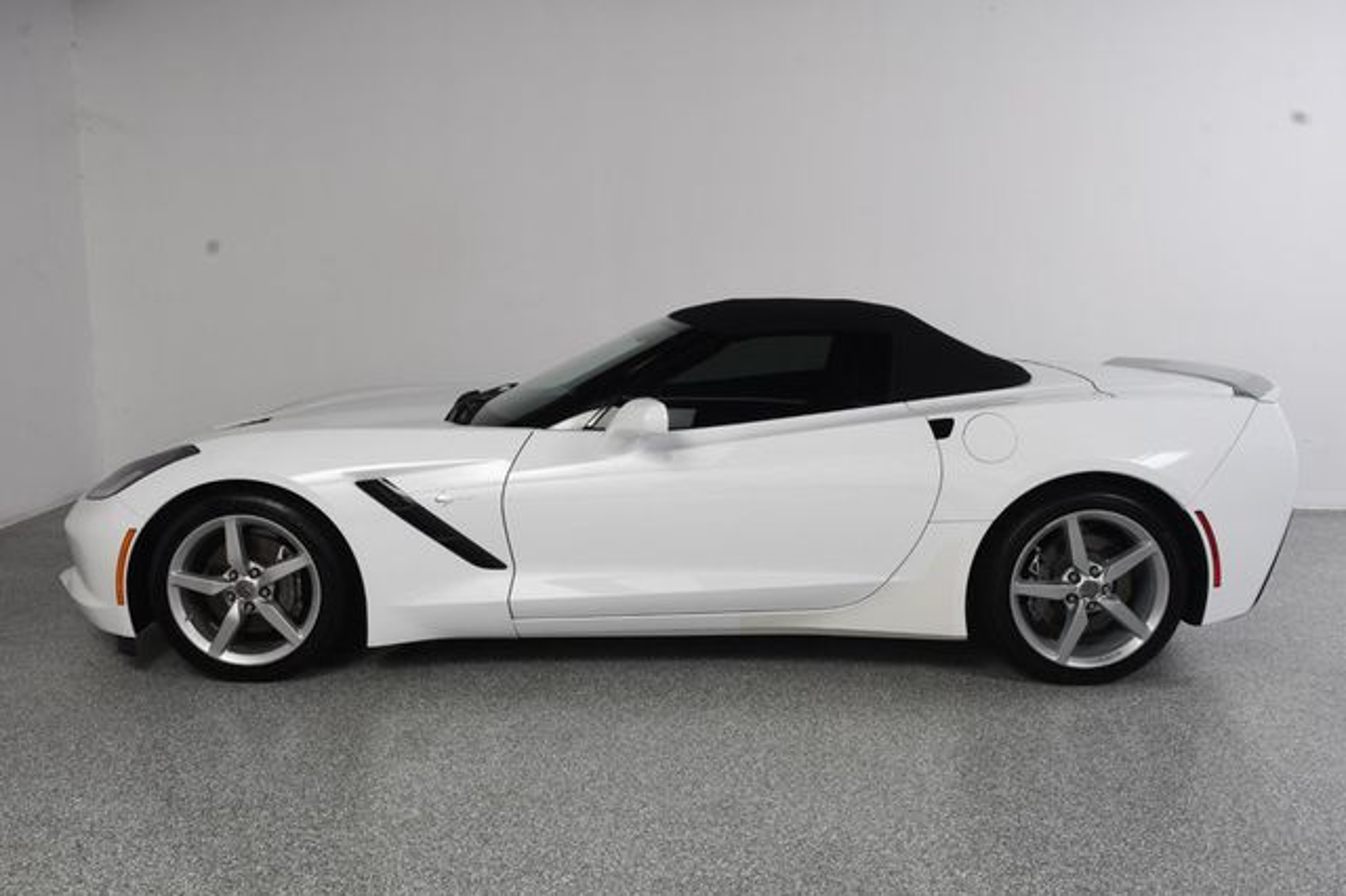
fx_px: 1233
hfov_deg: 57.2
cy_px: 448
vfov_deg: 39.9
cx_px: 673
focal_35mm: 33
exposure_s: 1/160
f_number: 11
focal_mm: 22
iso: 100
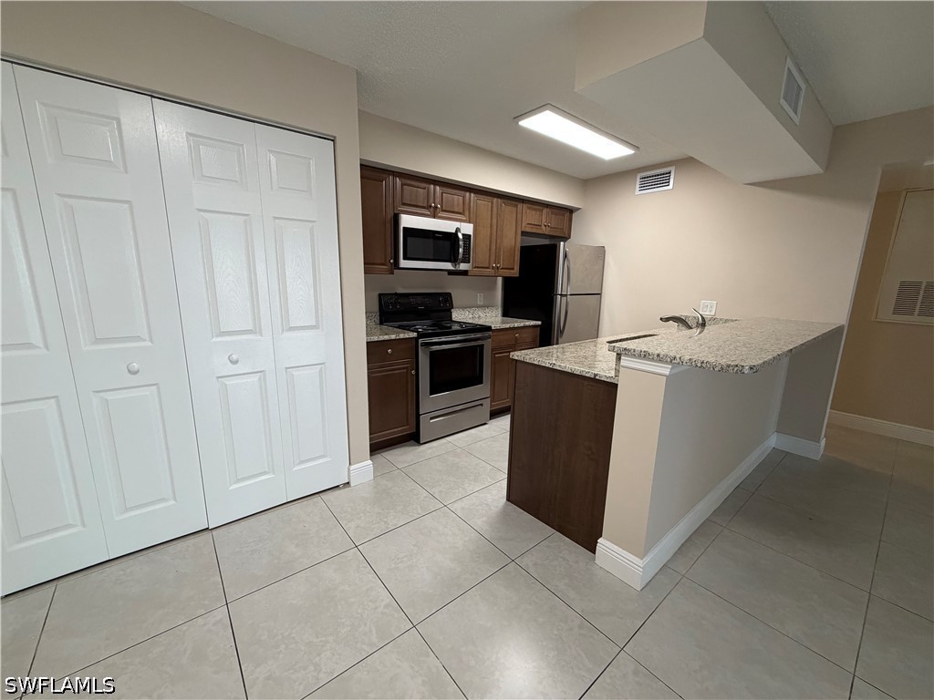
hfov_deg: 102.1
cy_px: 350
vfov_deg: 85.7
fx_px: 378
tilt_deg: -11.5
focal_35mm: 14
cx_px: 467
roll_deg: -0.6
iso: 250
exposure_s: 1/120
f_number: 2.2
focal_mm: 2.22
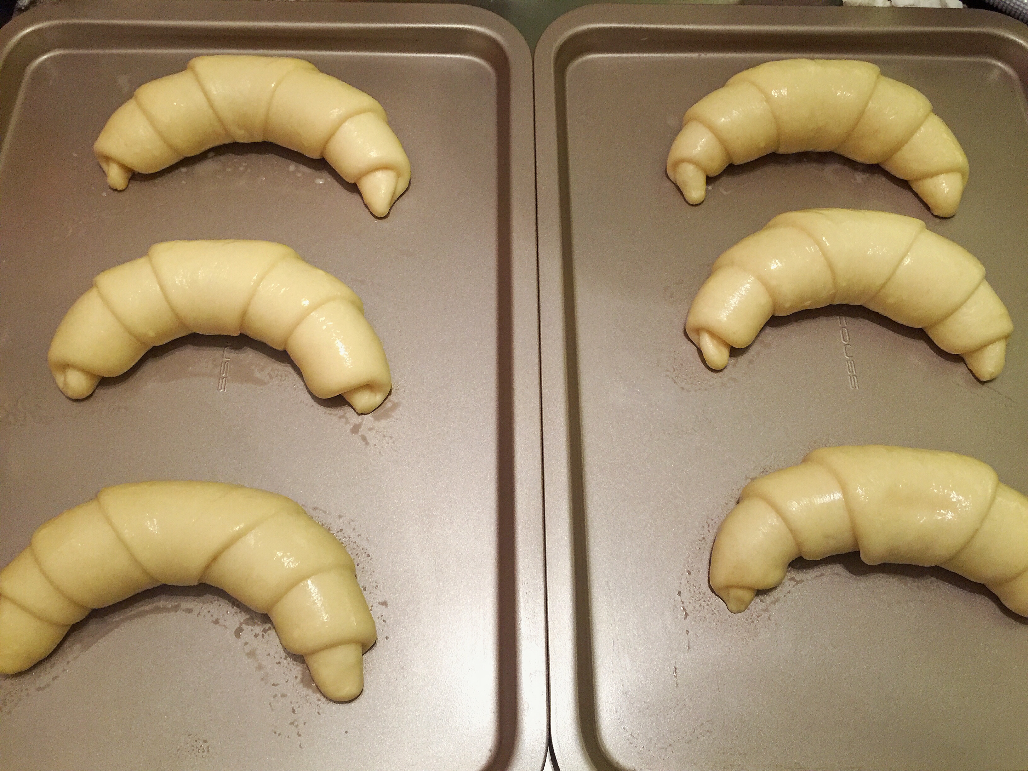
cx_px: 514
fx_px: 861
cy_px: 386
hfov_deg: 61.7
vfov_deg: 48.2
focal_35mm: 29
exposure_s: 1/17
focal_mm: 4.15
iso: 100
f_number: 2.2
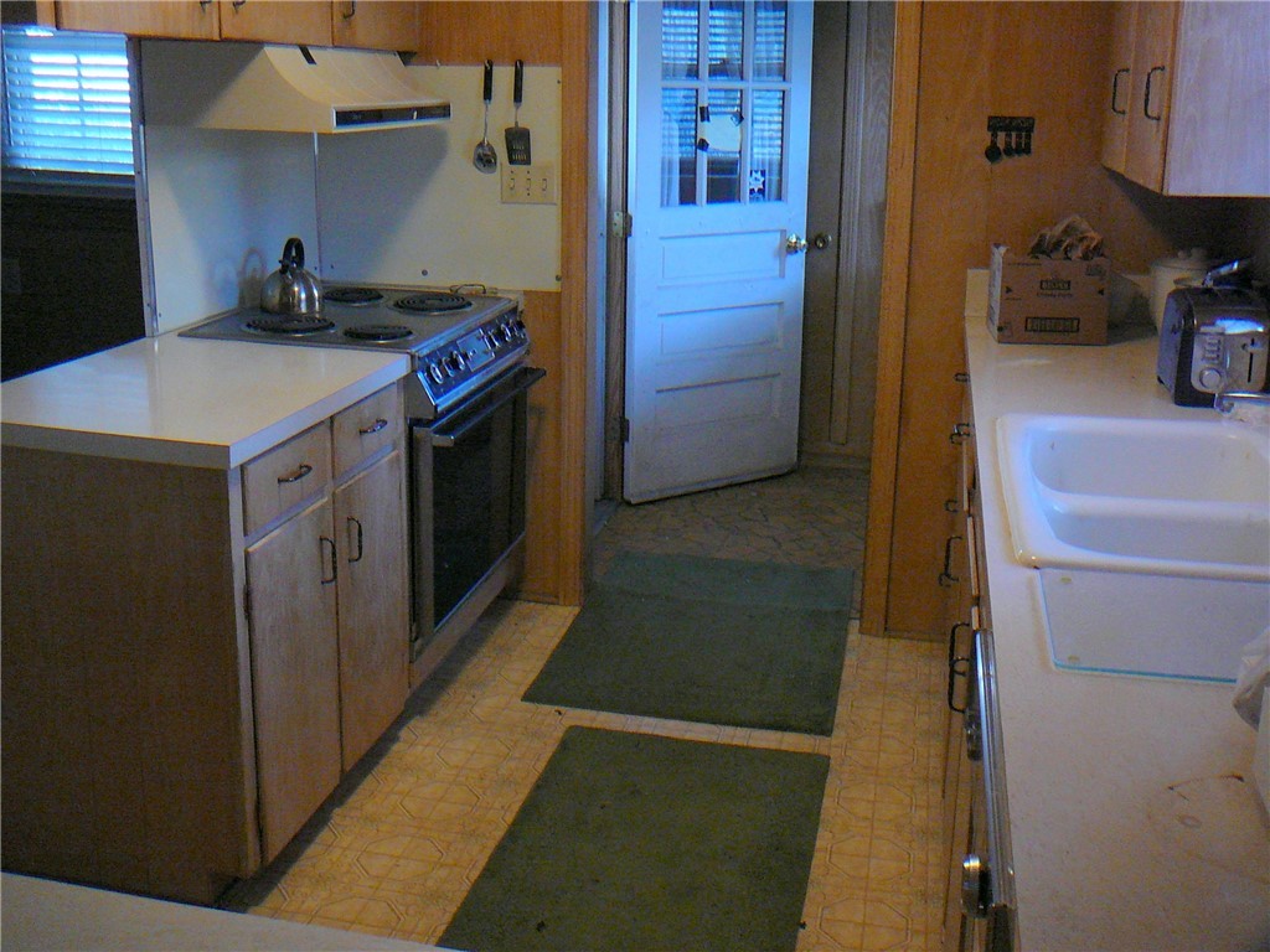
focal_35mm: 35
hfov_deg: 52.6
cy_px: 476
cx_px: 635
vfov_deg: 40.7
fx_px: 1284
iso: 200
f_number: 2.8
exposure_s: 1/8
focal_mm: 5.2
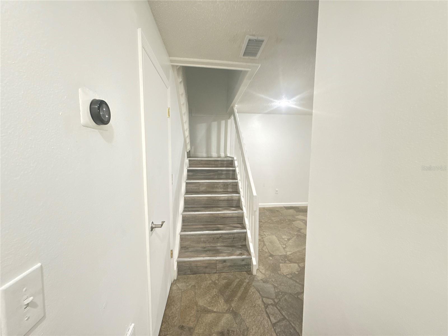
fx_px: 181
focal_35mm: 14
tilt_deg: -3.4
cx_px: 224
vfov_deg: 85.7
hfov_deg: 102.1
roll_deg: -0.7
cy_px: 168
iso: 640
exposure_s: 1/60
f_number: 2.2
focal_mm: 2.22
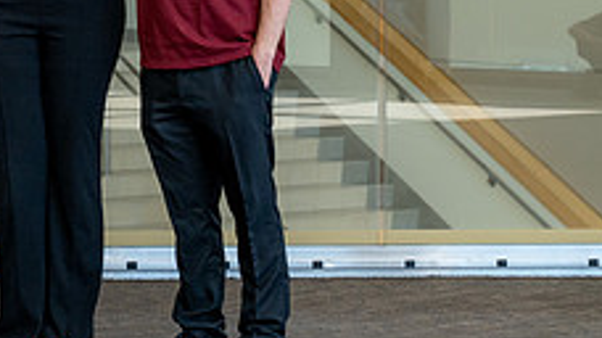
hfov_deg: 13.5
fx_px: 2489
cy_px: -171
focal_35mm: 156
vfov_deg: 7.6
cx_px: -80
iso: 400
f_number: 5.6
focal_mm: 42
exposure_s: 1/200
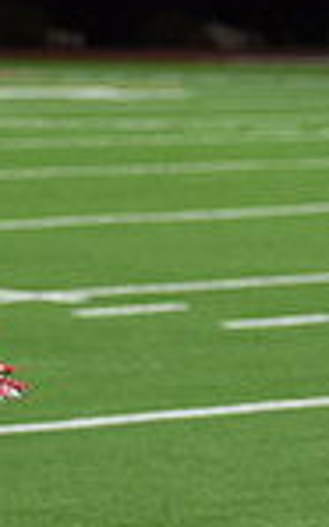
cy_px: 299
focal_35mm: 338
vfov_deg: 6.2
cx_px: -262
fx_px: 4854
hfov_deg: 3.9
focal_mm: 85
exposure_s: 1/500
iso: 2200
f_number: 2.8
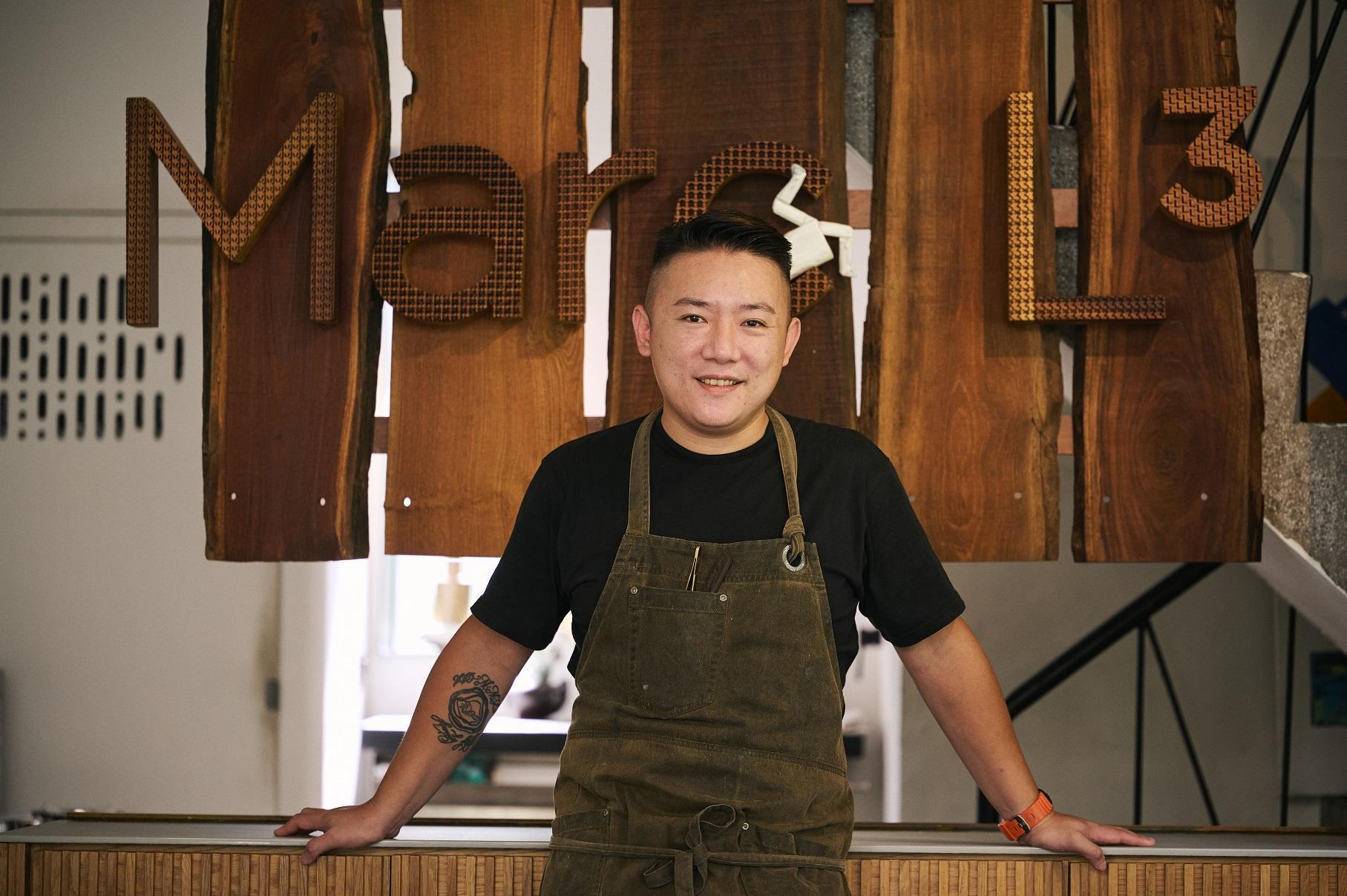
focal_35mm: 105
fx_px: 3926
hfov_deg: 19.5
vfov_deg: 13.0
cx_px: 674
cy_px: 448
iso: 640
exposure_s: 1/160
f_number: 2.8
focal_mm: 105
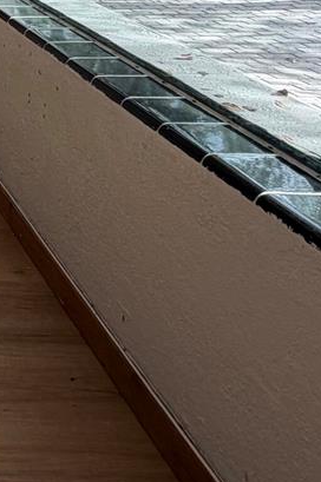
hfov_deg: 18.1
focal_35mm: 57
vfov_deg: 30.2
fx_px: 764
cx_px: -280
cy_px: -87
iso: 40
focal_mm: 2.22
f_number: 2.2
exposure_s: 1/147
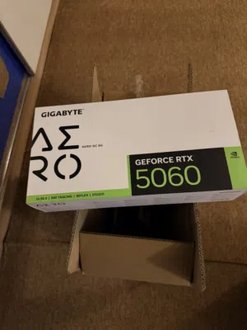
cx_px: 124
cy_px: 165
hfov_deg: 56.8
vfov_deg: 71.6
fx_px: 228
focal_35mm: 24
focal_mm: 6.76
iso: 800
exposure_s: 1/25
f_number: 1.78
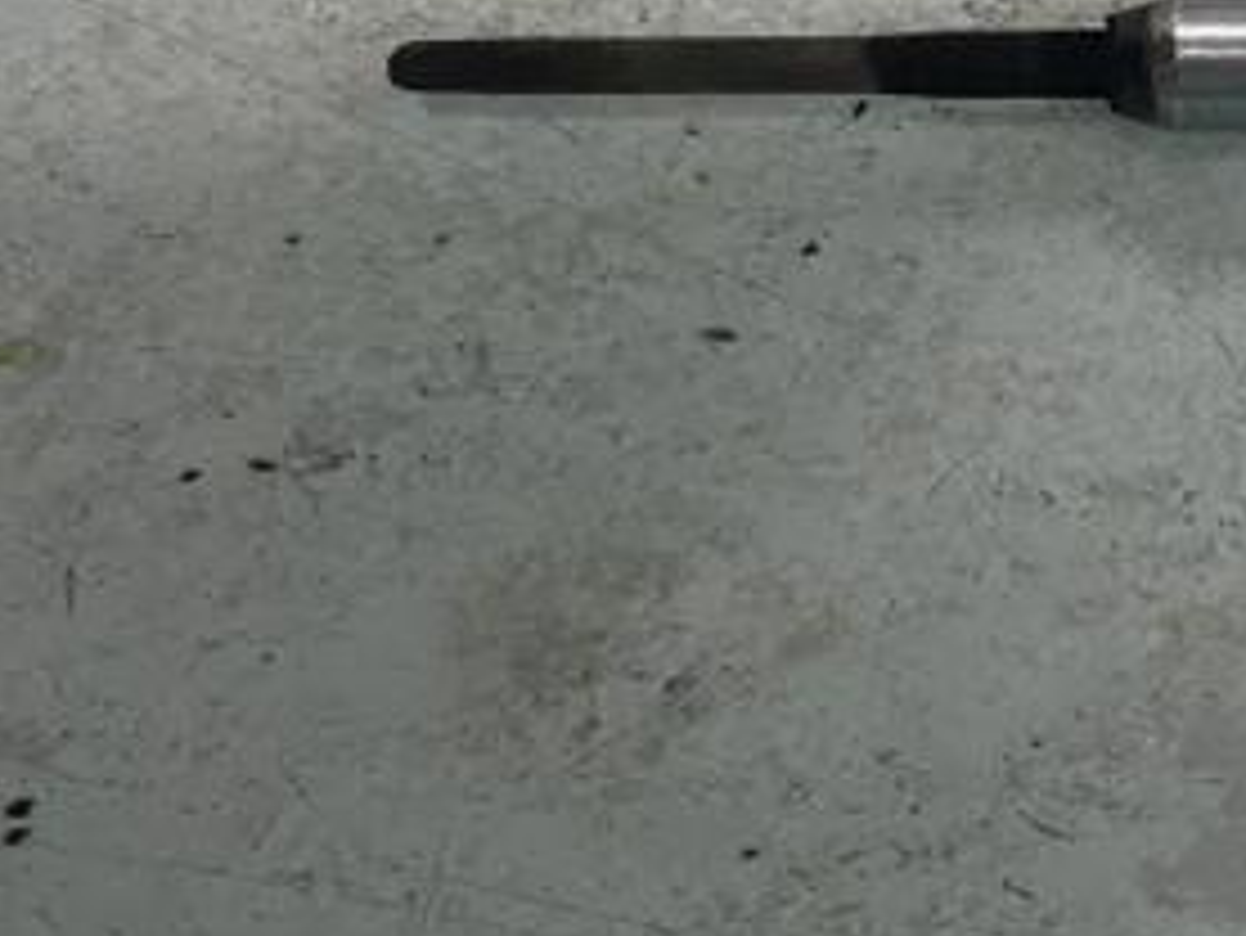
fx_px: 2161
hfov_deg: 29.7
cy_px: 58
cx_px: 1291
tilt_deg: -86.5
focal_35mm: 60
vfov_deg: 23.6
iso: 64
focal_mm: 4.2
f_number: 1.6
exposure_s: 1/50
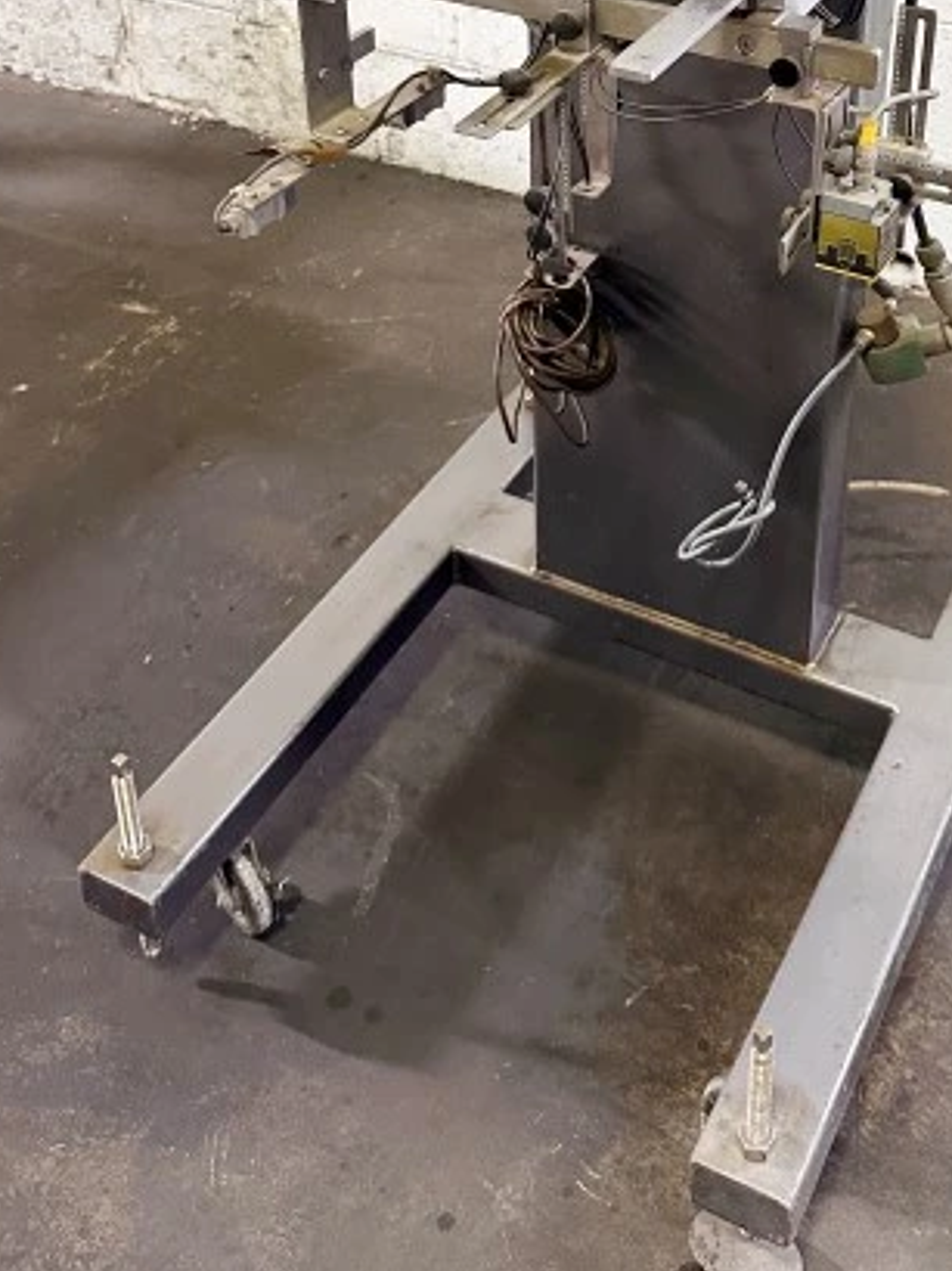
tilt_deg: -27.3
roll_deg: -1.5
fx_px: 1652
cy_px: 143
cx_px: 648
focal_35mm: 45
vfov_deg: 39.3
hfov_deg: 31.8
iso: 400
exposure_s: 1/60
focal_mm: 6.86
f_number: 1.78
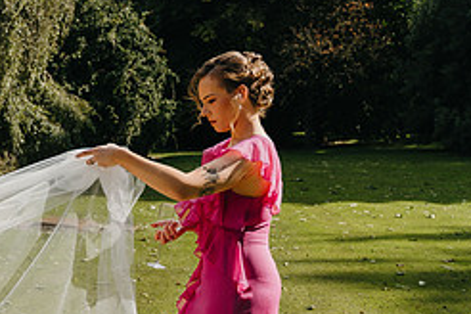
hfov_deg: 28.0
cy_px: 252
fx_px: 863
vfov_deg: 20.4
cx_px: -36
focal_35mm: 66
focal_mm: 28
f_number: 2.8
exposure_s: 1/1000
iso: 100
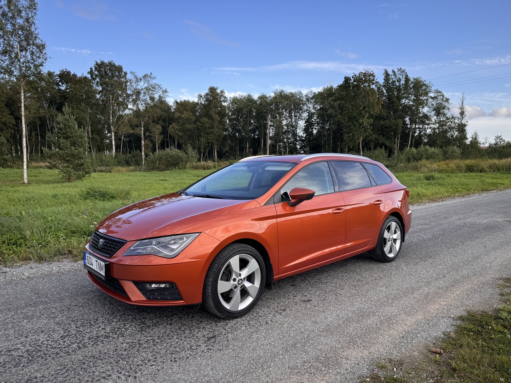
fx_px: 354
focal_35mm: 24
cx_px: 256
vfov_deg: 56.8
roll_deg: -0.1
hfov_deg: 71.6
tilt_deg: -5.0
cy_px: 192
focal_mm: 6.76
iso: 80
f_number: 1.78
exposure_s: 1/900
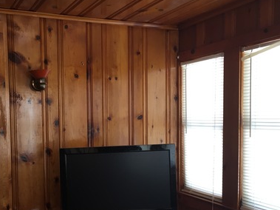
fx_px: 396
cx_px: 131
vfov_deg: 29.4
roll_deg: +1.7
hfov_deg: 38.9
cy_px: 144
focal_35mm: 49
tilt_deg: -2.9
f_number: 2.2
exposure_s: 1/30
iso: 32
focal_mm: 4.15
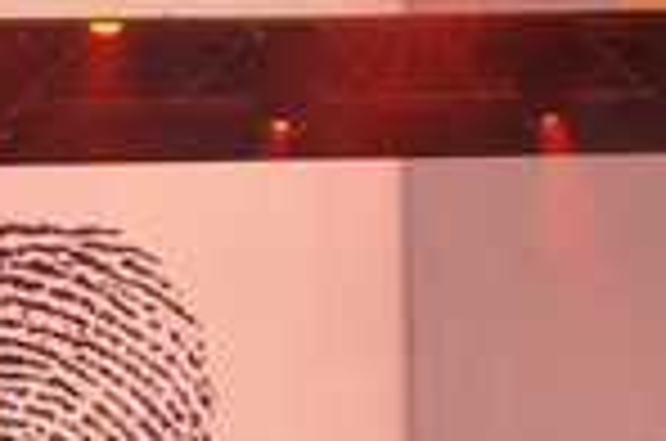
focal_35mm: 128
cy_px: 490
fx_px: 2363
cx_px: 313
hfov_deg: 16.0
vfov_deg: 10.5
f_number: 3.5
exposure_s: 1/200
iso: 800
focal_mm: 42
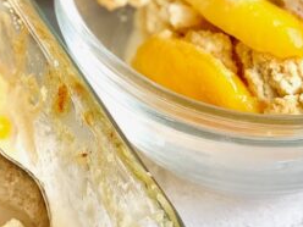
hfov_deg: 12.2
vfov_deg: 9.2
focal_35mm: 161
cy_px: 151
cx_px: 20
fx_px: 1409
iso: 32
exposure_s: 1/122
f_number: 2.4
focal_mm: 6
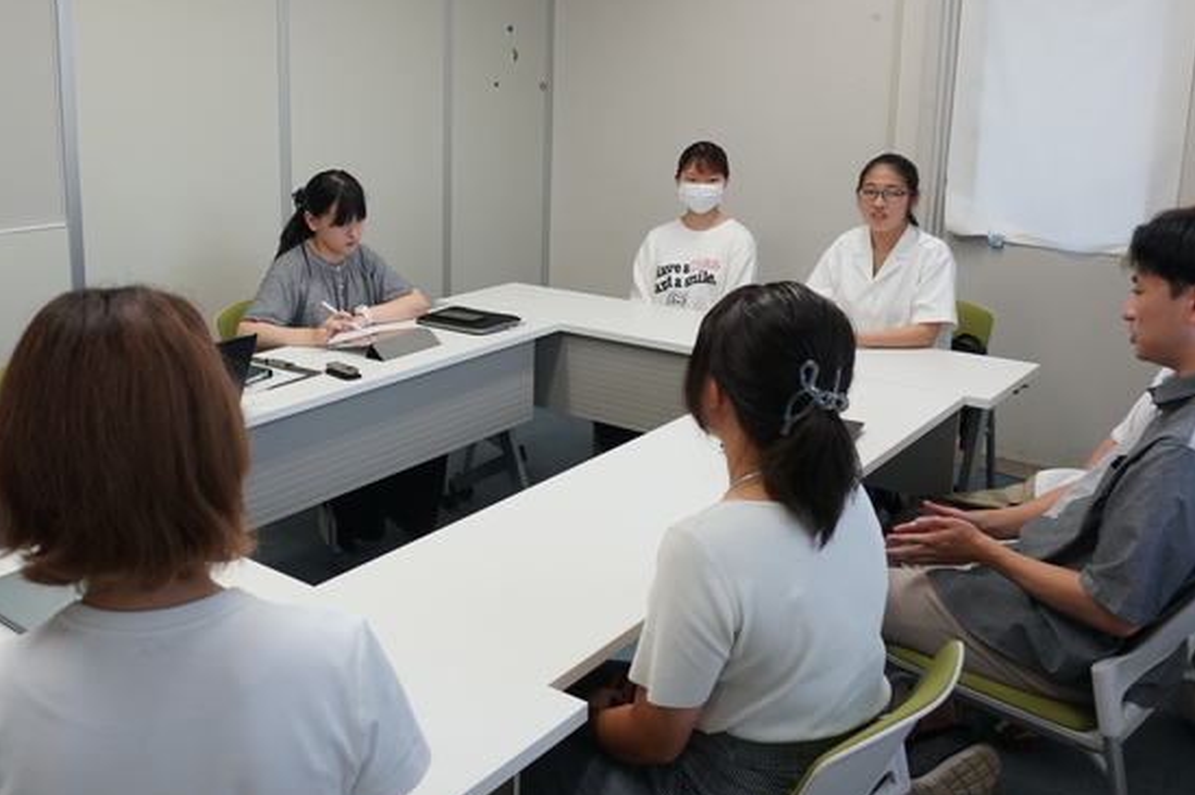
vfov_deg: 37.5
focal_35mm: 35
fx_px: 1161
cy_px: 289
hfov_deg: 53.4
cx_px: 396
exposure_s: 1/160
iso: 640
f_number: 4
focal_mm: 16
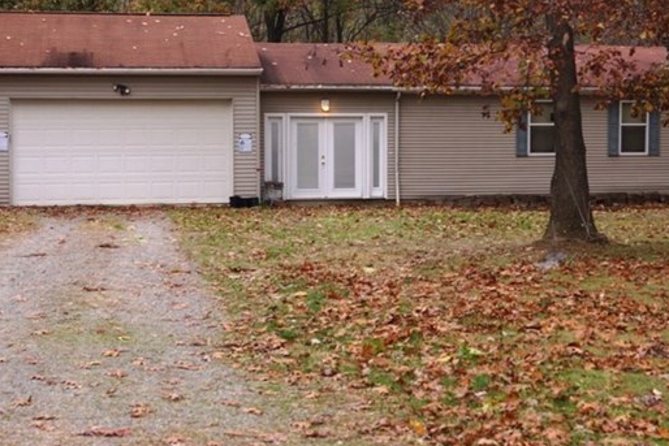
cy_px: 146
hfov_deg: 26.4
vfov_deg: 17.9
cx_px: 474
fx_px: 1413
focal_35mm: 76
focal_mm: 24
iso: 100
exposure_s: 1/125
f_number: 5.6
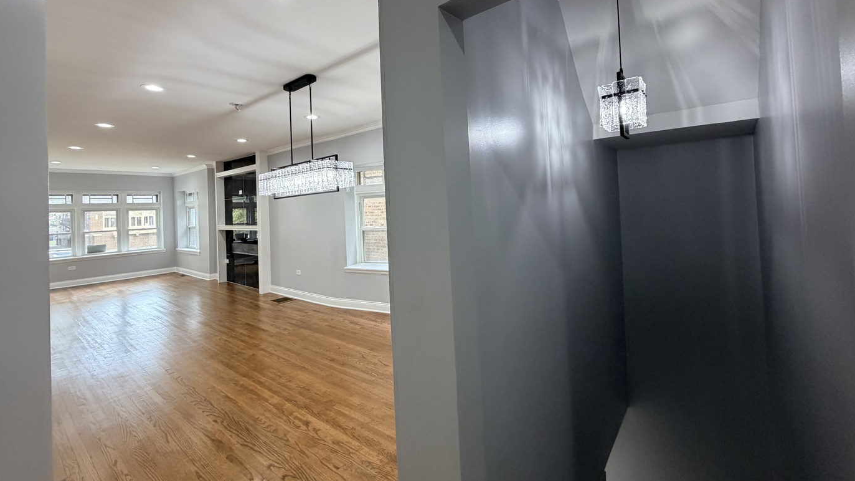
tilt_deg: +1.4
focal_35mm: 16
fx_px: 363
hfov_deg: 99.4
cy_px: 199
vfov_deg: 66.6
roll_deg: +3.0
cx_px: 426
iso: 320
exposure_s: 1/120
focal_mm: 2.22
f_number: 2.2
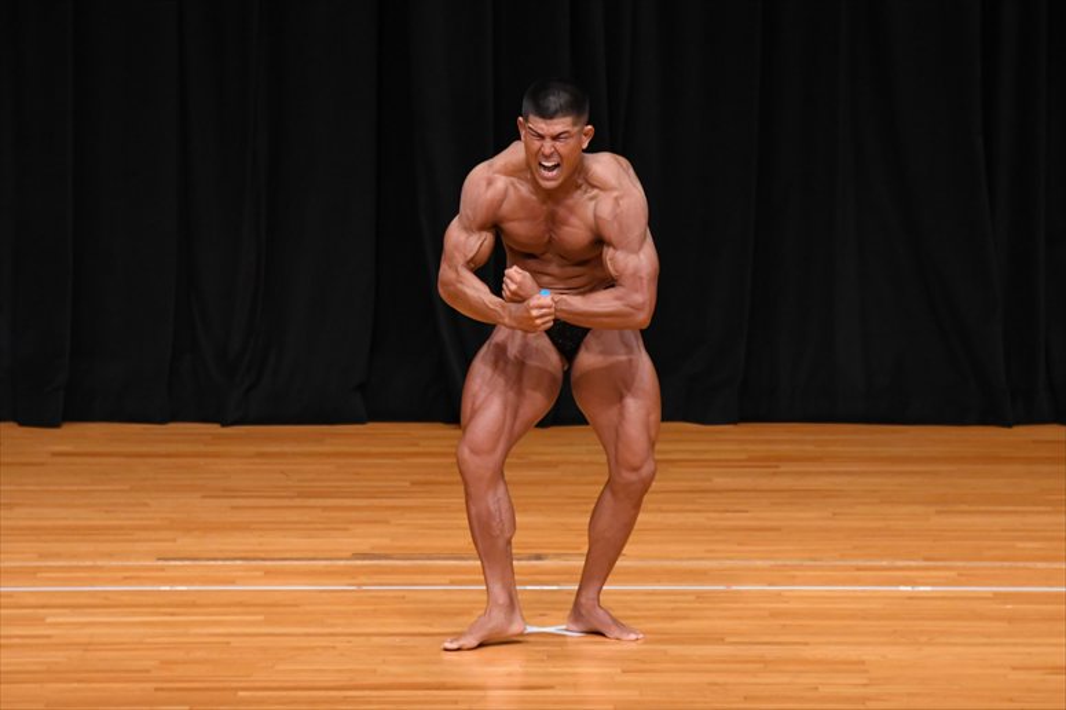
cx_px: 533
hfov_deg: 6.9
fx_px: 8879
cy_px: 355
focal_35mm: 300
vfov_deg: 4.6
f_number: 5.6
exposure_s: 1/400
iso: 3200
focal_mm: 200
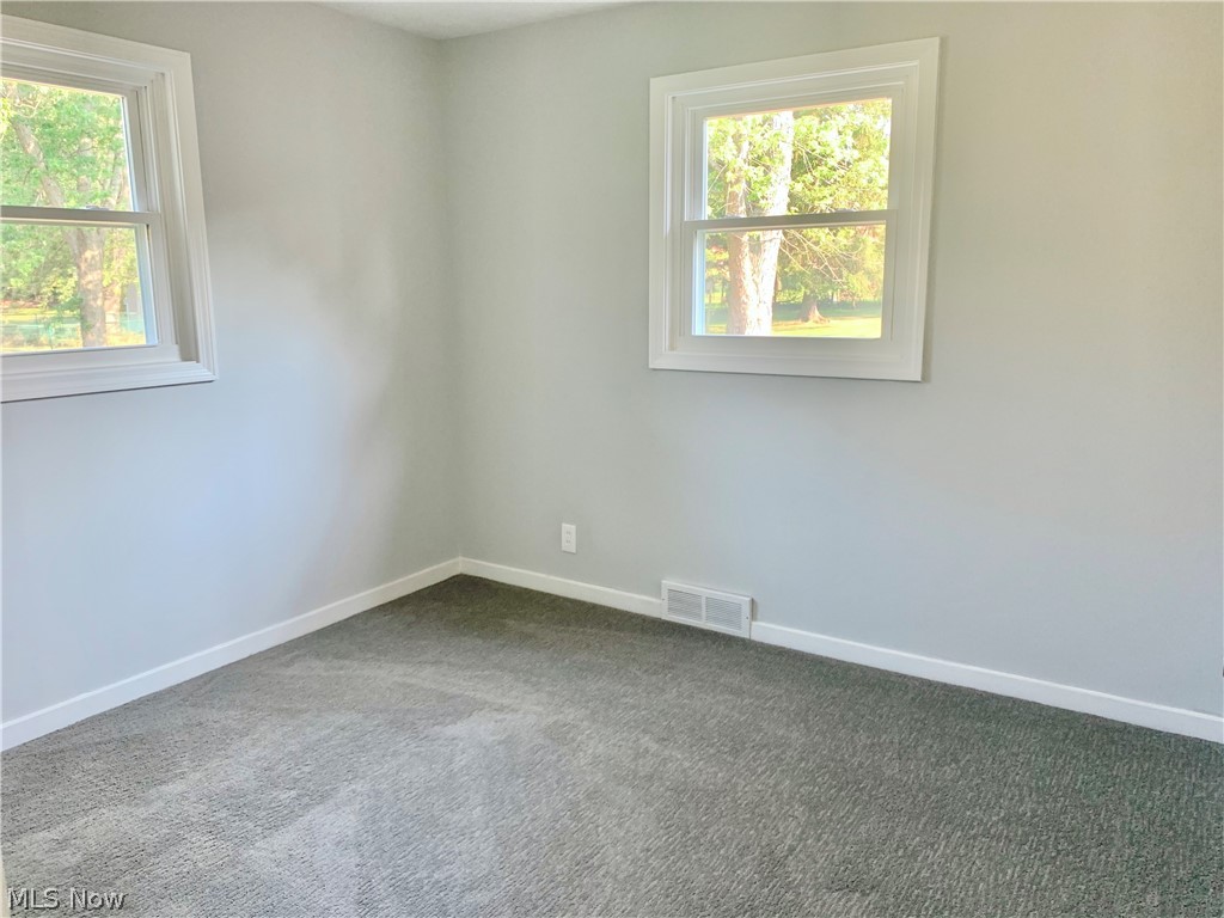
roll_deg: +1.1
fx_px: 919
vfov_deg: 53.1
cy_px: 459
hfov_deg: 67.3
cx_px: 612
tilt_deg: -10.2
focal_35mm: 26
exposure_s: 1/60
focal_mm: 4.25
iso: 100
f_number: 1.8
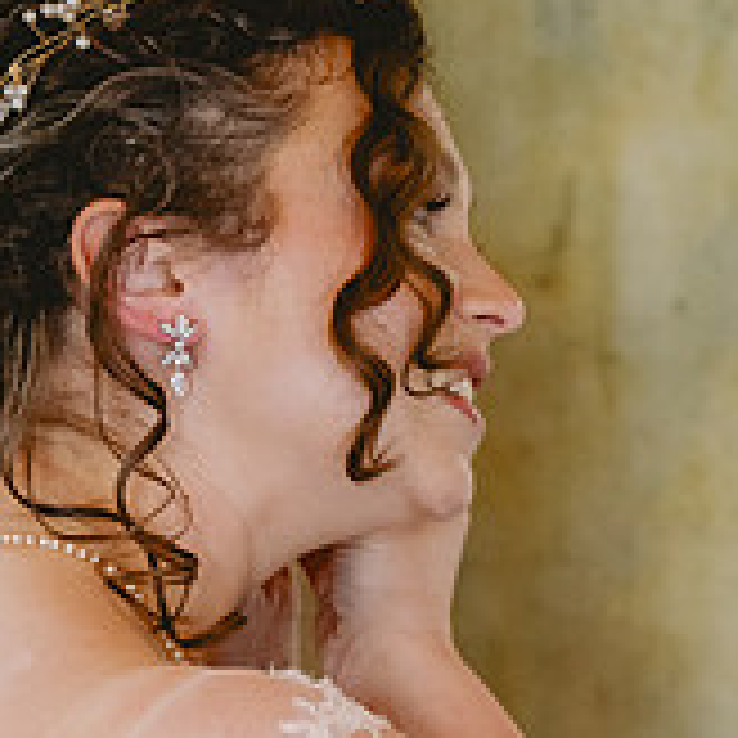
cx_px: 760
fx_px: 3401
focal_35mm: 141
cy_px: 569
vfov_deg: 12.3
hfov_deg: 12.2
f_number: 3.5
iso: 3200
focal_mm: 47
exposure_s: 1/250
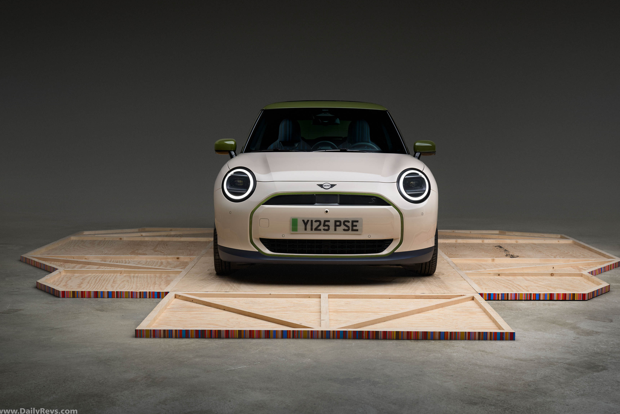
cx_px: 328
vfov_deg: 25.1
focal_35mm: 54
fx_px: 930
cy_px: 195
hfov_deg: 36.9
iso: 100
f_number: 5
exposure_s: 1/10
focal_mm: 50
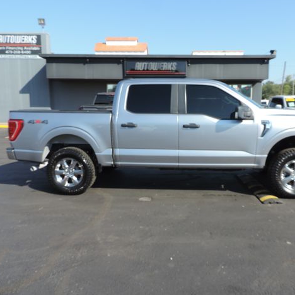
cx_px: 175
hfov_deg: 55.3
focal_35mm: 29
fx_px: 280
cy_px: 145
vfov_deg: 55.6
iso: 80
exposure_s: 1/640
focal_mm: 4.3
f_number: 3
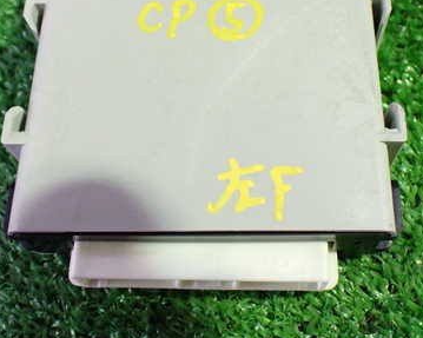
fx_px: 613
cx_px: 218
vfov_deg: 30.7
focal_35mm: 49
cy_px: 125
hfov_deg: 38.1
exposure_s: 1/50
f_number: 2.3
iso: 800
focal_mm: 5.4
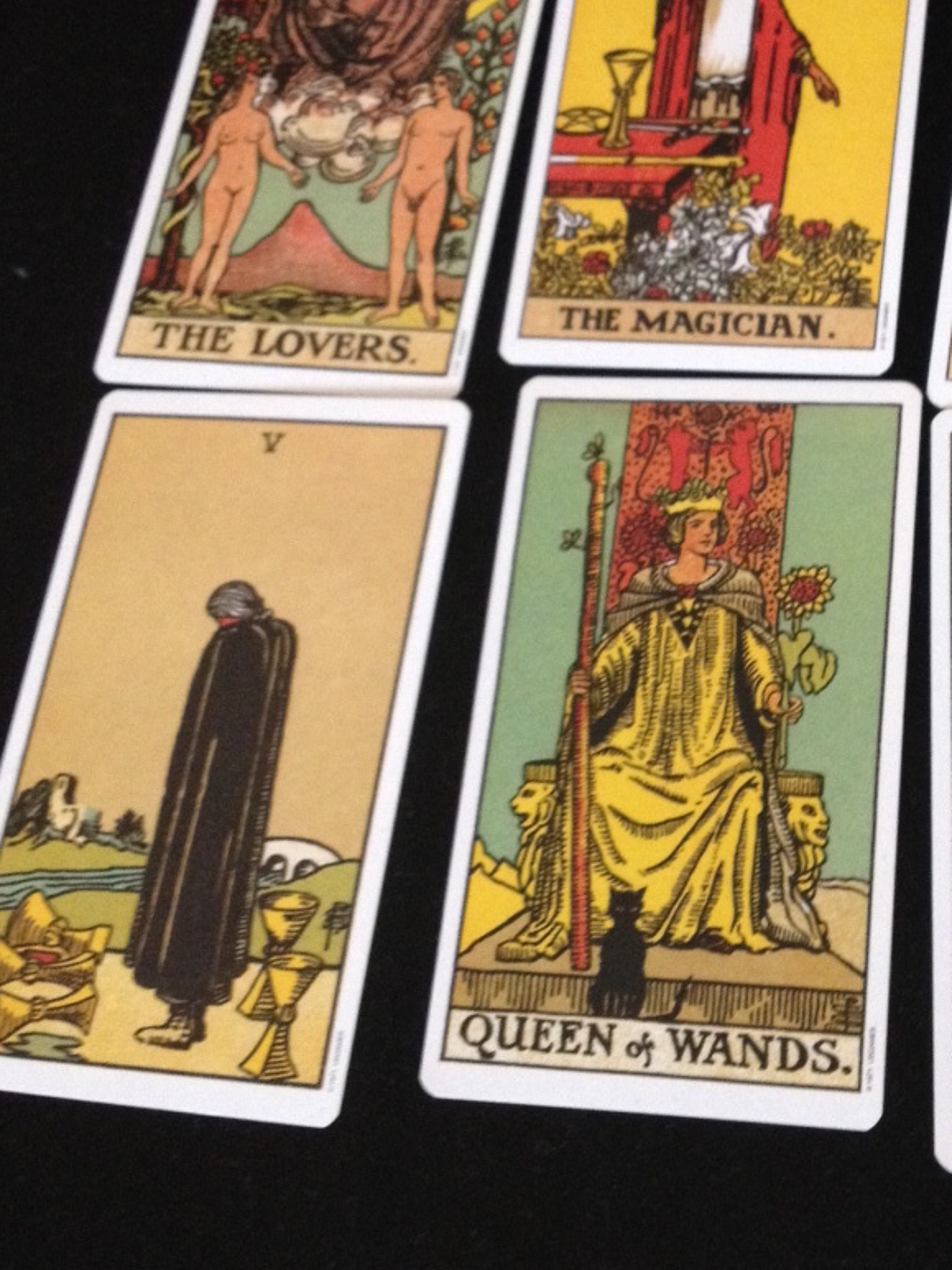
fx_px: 2127
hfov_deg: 24.9
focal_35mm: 58
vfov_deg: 33.1
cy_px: 497
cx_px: 733
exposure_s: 1/20
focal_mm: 4.28
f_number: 2.4
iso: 320
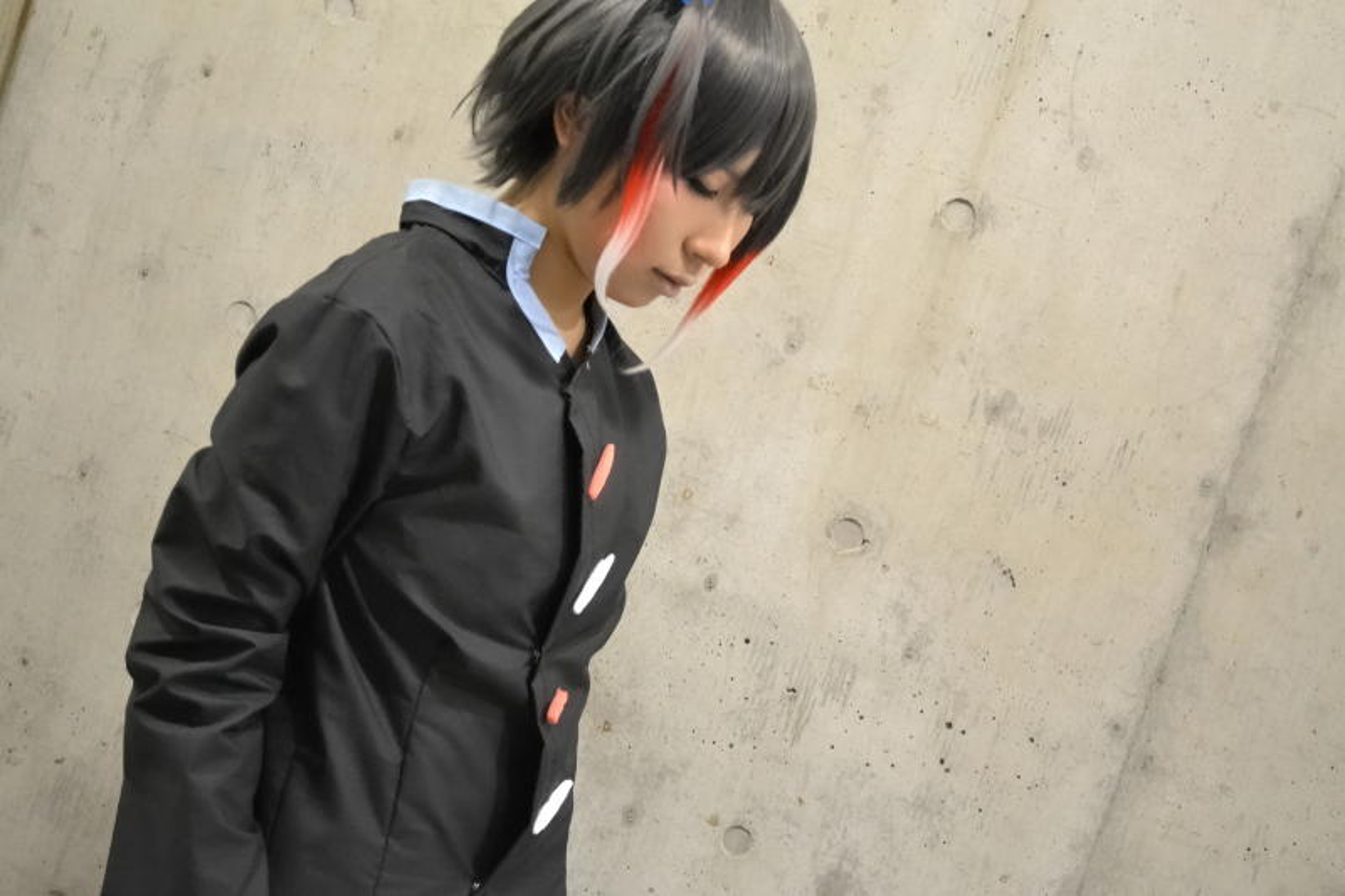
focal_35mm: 60
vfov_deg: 22.6
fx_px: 2241
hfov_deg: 33.4
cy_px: 448
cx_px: 672
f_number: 5.3
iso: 3200
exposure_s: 1/80
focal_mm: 40
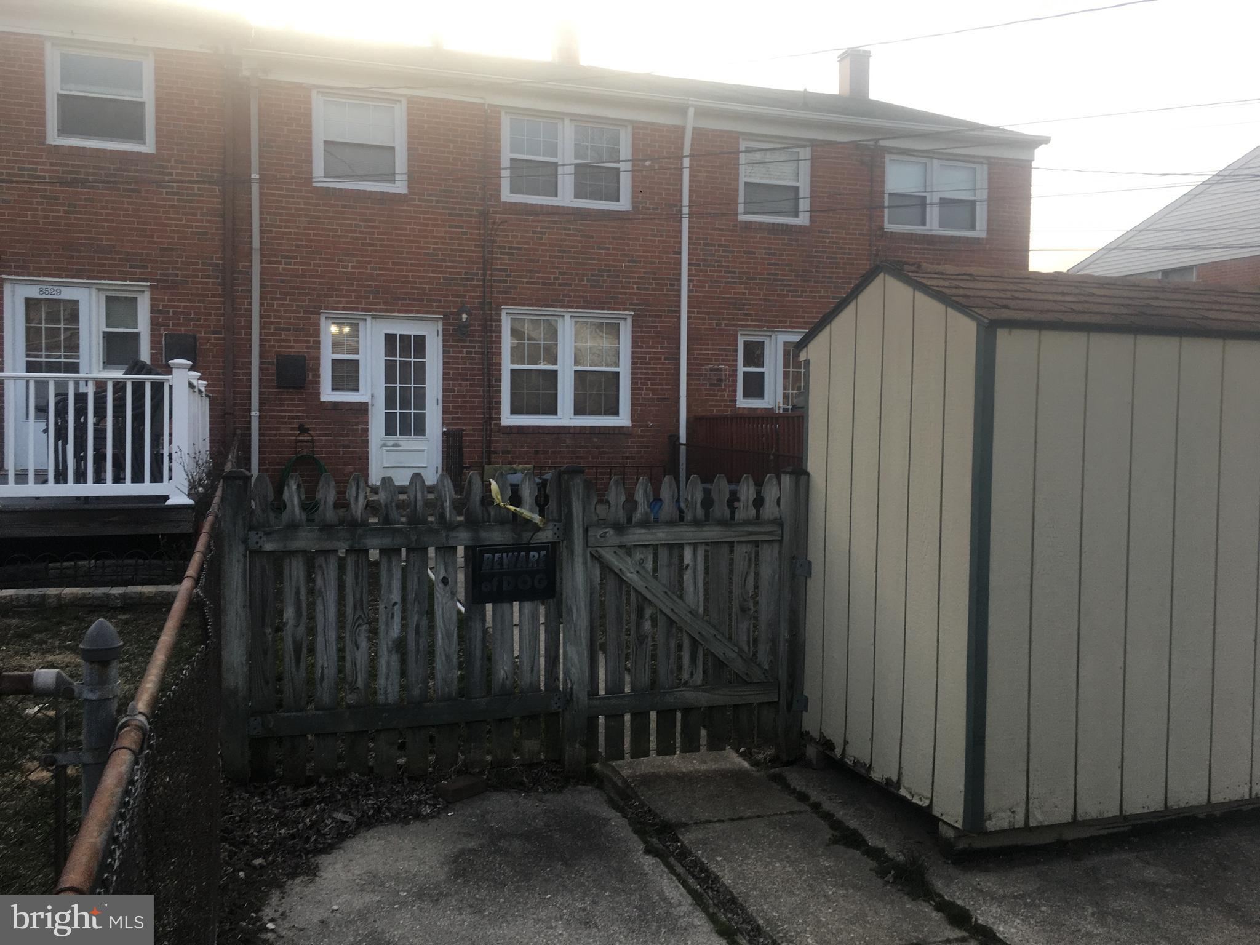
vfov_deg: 48.2
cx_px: 630
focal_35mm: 29
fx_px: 1056
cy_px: 472
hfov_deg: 61.7
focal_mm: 4.15
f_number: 2.2
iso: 32
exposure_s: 1/120
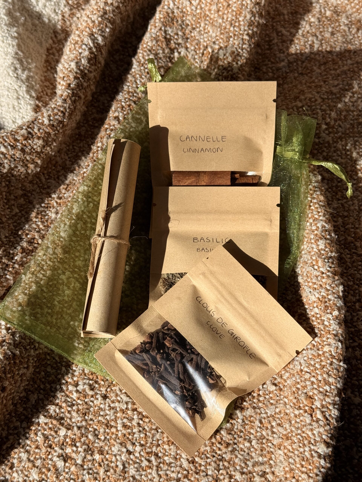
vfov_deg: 39.7
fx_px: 669
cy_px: 241
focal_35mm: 48
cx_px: 181
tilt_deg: -64.7
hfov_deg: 30.3
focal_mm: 6.76
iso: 80
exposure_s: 1/1715
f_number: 1.78
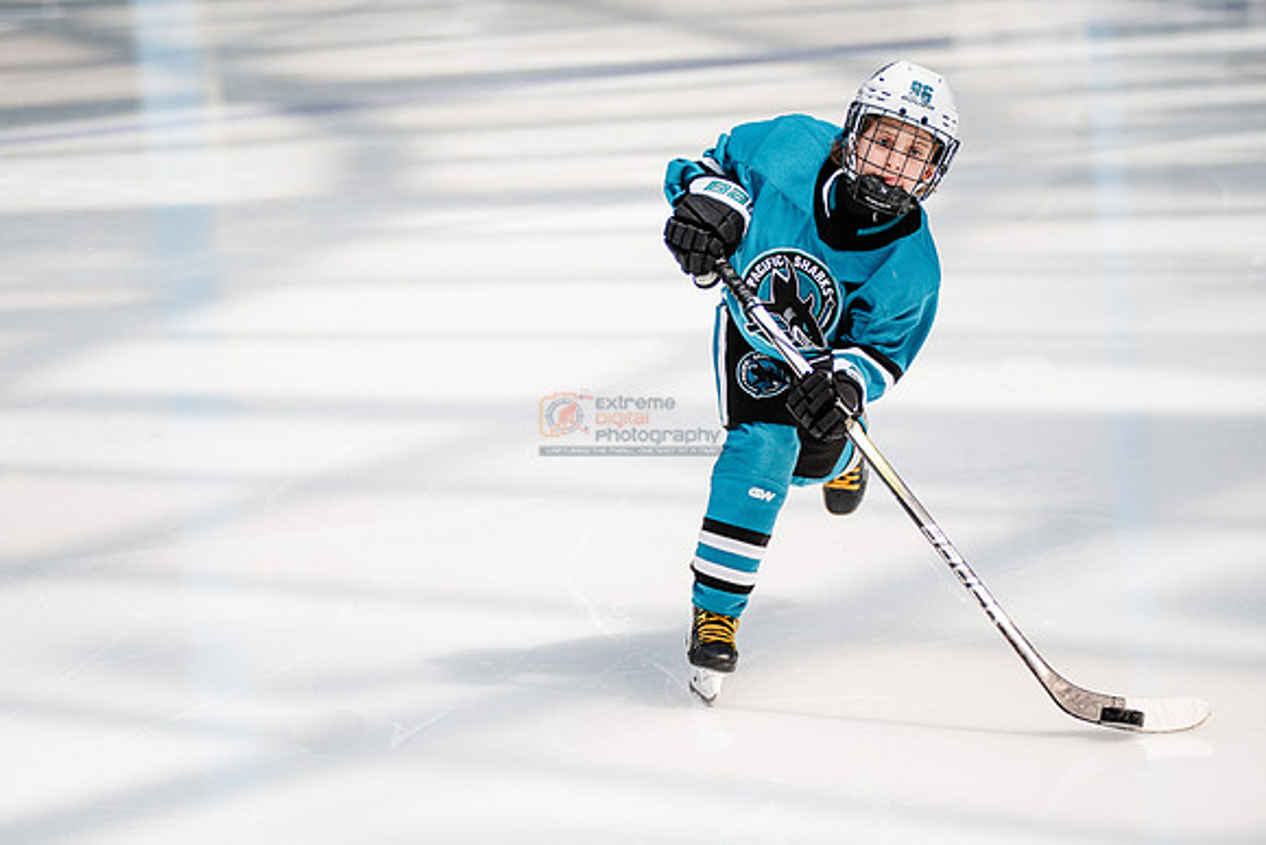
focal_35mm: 193
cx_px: 629
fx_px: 6784
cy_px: 469
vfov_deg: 7.1
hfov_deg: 10.7
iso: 640
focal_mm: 148
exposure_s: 1/2000
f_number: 3.2
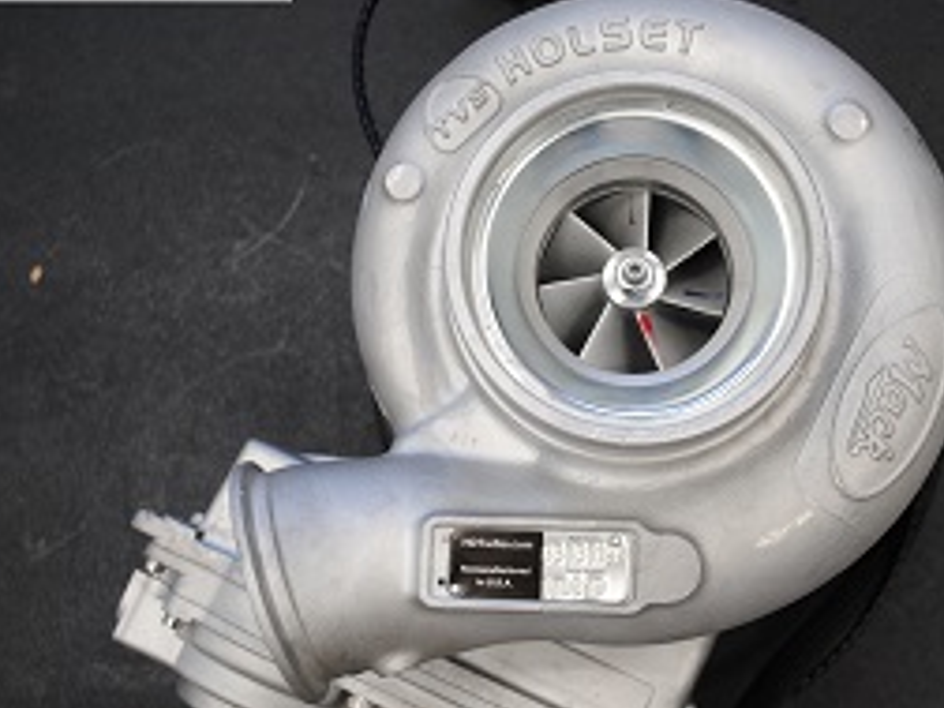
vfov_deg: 26.6
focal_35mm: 55
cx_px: 629
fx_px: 1500
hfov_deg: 34.6
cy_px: 373
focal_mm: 24
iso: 220
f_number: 4
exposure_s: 1/30
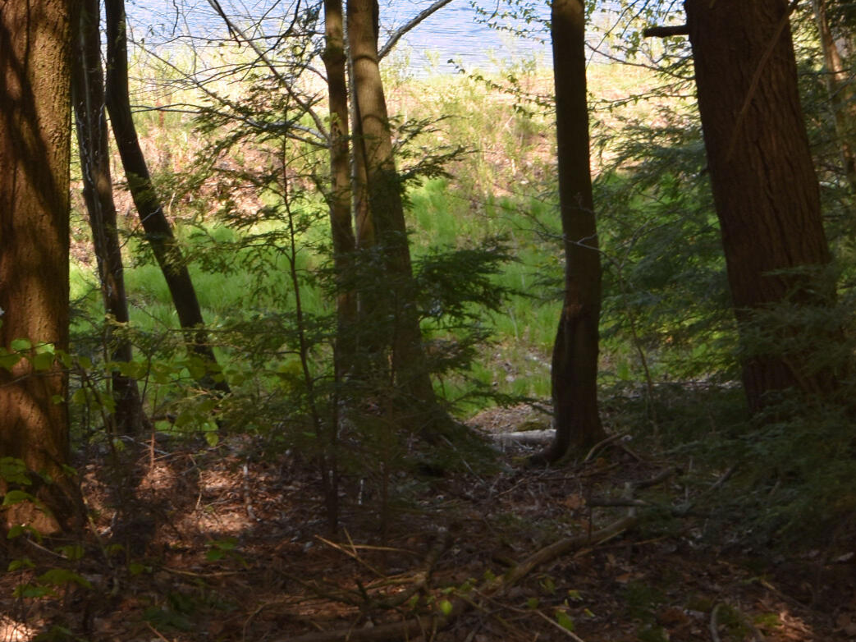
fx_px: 2052
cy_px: -139
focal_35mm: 83
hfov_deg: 23.4
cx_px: 246
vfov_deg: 17.0
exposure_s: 1/125
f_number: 5.6
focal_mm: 20
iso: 140
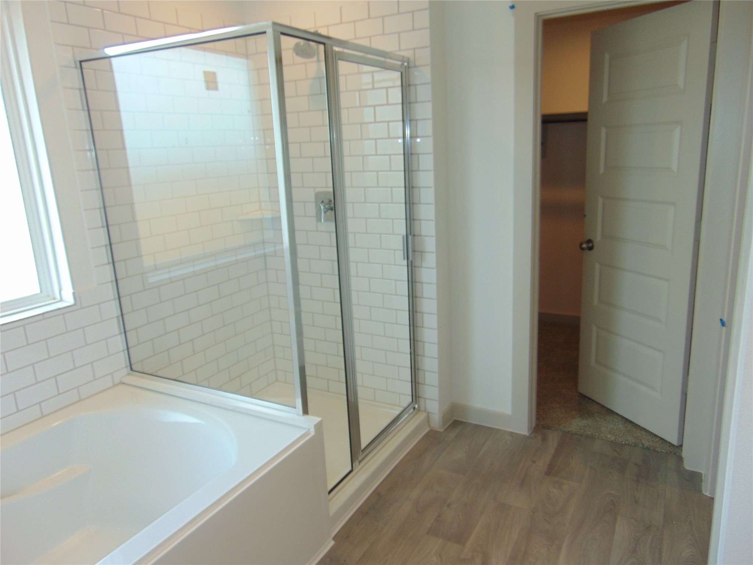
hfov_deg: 69.4
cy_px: 282
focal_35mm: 25
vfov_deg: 54.9
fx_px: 544
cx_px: 376
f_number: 3
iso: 80
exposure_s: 1/50
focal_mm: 4.5
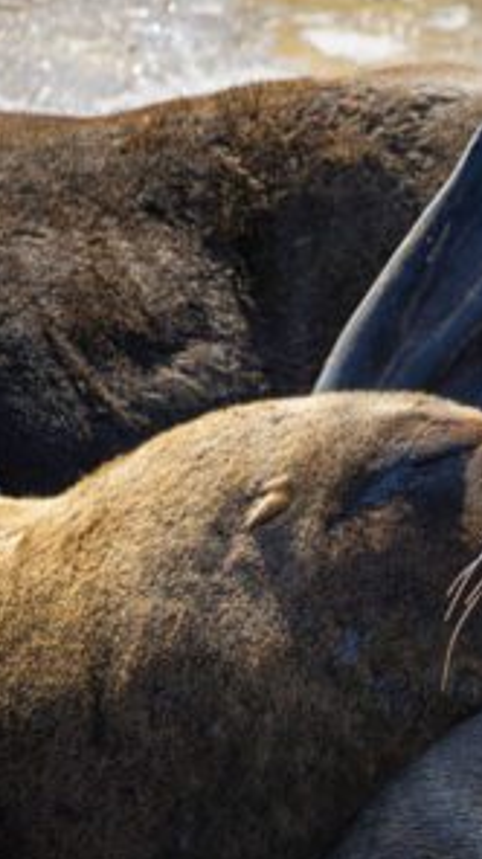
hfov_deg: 2.2
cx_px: 572
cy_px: 477
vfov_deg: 3.9
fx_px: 12707
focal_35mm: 558
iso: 100
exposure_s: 1/100
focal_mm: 210
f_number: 7.1
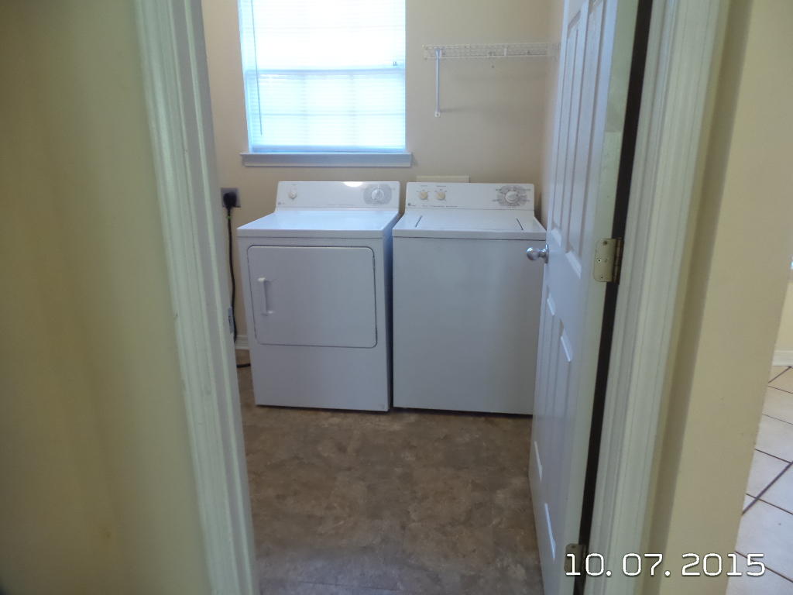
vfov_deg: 58.9
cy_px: 298
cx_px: 396
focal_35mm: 23
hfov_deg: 73.9
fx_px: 527
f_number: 2.8
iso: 500
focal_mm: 4.1
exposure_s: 1/30
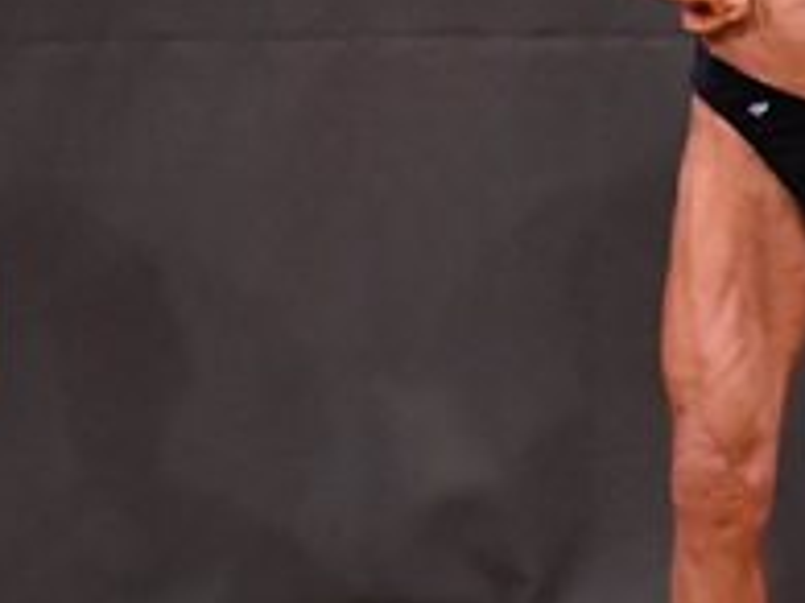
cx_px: 923
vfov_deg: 1.5
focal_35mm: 976
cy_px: 116
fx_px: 22683
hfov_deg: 2.0
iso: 9000
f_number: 5.6
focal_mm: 170
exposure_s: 1/400
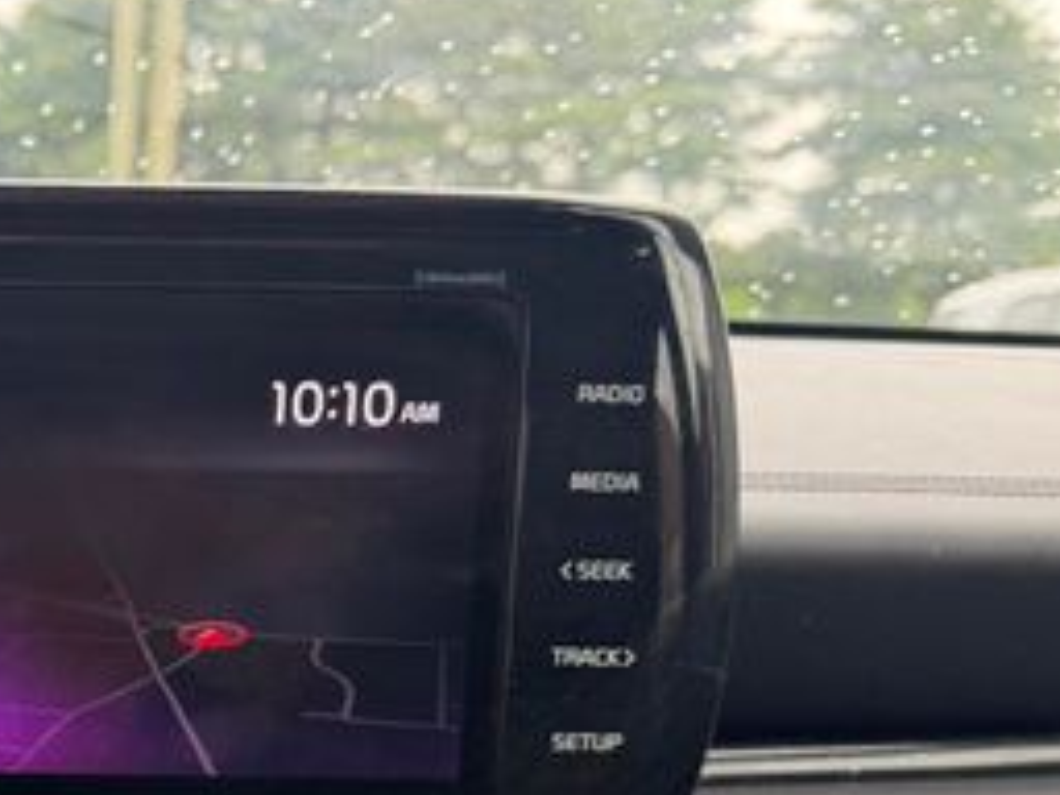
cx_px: -132
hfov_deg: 28.9
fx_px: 1837
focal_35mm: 60
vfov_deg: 23.0
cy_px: 865
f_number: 1.78
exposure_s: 1/130
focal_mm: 6.76
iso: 160
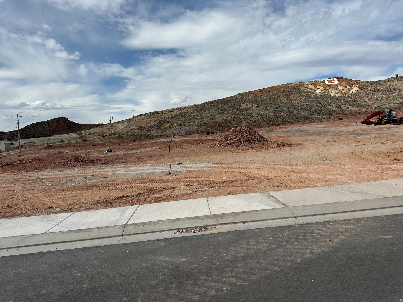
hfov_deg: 71.6
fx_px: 279
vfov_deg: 56.8
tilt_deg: -3.6
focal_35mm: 24
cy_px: 151
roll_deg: +3.0
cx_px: 202
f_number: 1.78
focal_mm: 6.86
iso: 80
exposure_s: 1/8197
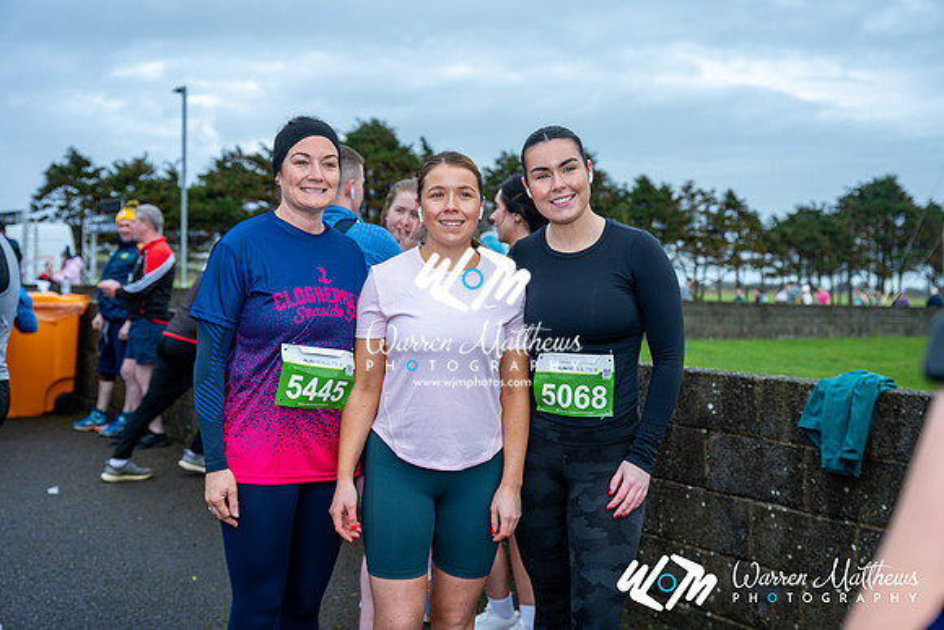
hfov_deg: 47.4
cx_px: 472
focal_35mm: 41
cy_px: 315
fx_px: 1075
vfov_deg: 32.6
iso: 100
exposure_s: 1/200
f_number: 4
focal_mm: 41
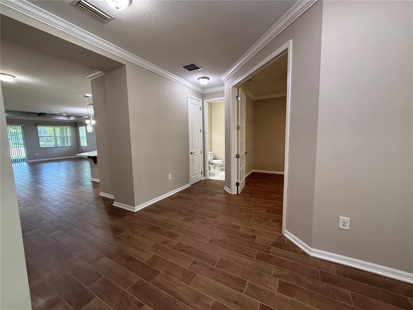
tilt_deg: -4.7
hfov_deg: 102.1
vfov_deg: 85.7
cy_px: 155
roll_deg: +1.4
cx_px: 206
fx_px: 167
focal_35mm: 14
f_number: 2.2
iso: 250
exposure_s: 1/60
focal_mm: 2.22
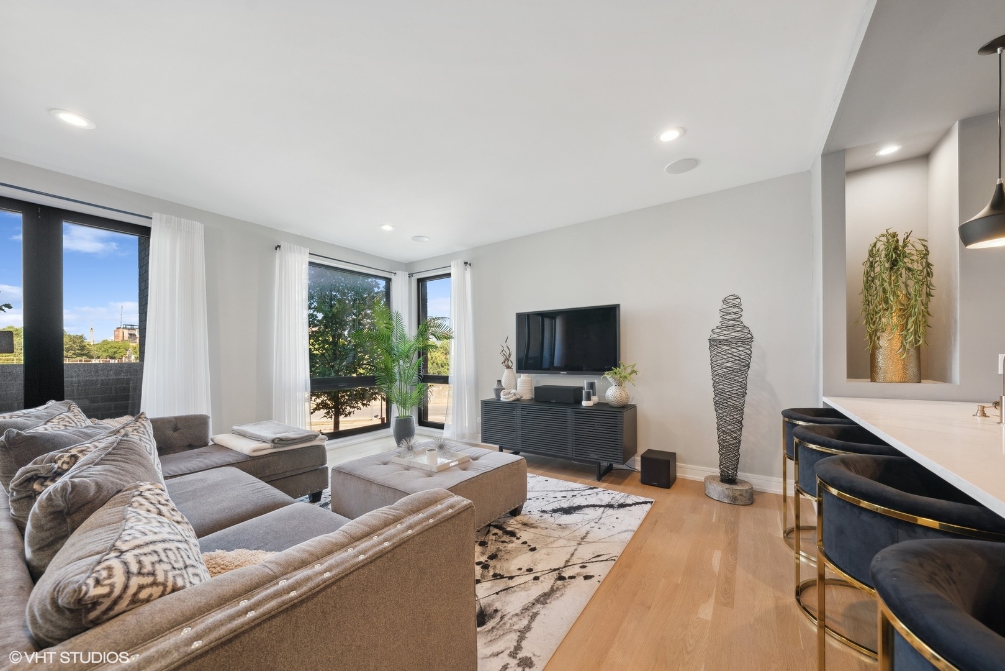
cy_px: 336
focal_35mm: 12
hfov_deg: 112.6
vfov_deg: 90.0
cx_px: 502
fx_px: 335
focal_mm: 12
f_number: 8
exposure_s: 1/15
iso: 400
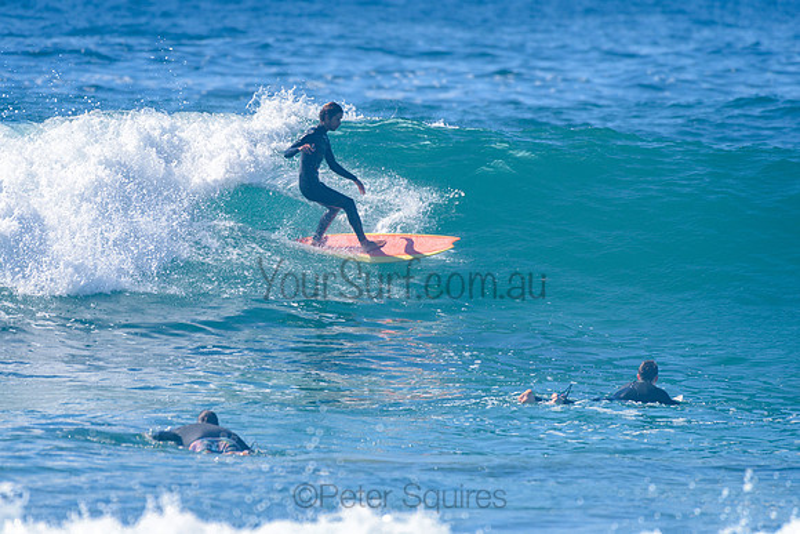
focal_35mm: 613
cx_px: 310
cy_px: 207
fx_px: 13620
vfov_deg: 2.2
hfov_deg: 3.4
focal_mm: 500
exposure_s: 1/2000
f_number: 5.6
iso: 125
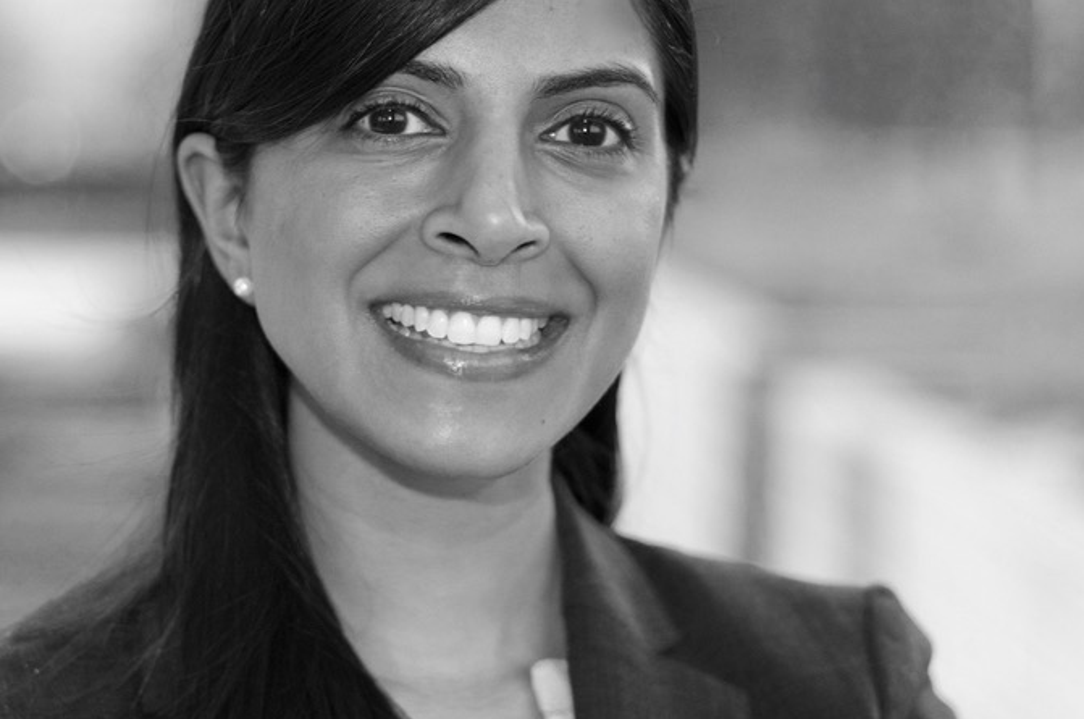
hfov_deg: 14.4
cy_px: 296
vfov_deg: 9.6
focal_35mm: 143
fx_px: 4299
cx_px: 414
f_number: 1.8
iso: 400
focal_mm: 50
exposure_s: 1/2500
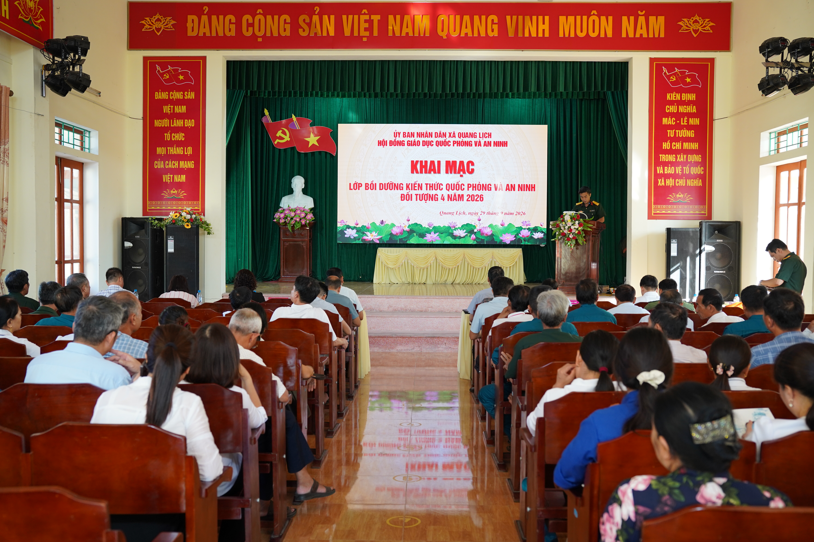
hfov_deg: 52.5
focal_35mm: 36
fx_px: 825
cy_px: 271
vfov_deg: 36.4
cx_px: 407
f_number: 4
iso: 1000
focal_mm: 36.5
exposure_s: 1/160
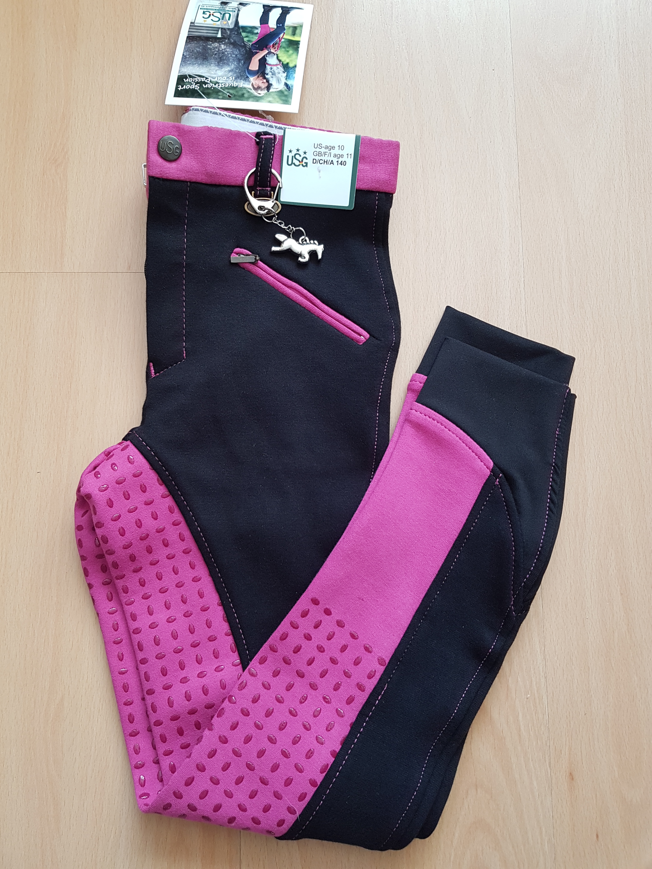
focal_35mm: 26
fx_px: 653
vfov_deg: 67.3
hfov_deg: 53.1
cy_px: 434
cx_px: 326
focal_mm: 4.2
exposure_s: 1/60
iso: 100
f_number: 1.7
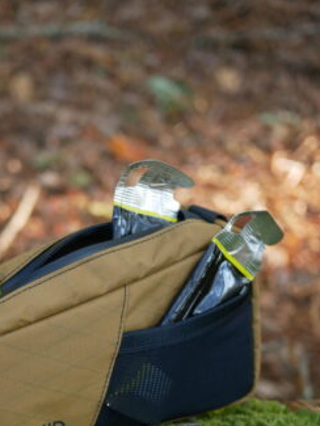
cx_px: 75
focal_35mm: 73
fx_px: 899
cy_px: 370
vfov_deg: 25.9
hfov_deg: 20.0
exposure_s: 1/160
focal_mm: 20
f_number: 1.7
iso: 400
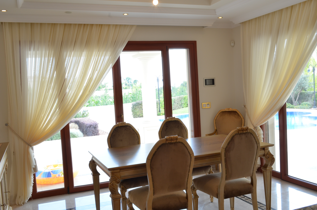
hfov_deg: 53.2
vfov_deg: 36.7
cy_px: 105
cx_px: 158
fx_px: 316
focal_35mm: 36
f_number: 11
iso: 320
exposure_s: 1/13
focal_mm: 24
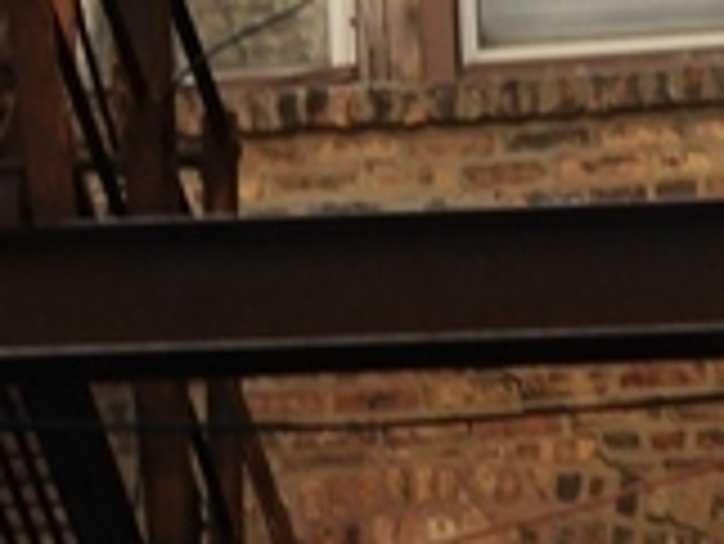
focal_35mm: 338
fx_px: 7075
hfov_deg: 5.8
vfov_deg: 4.4
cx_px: -319
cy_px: -333
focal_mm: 15.2
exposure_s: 1/80
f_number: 4.5
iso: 100
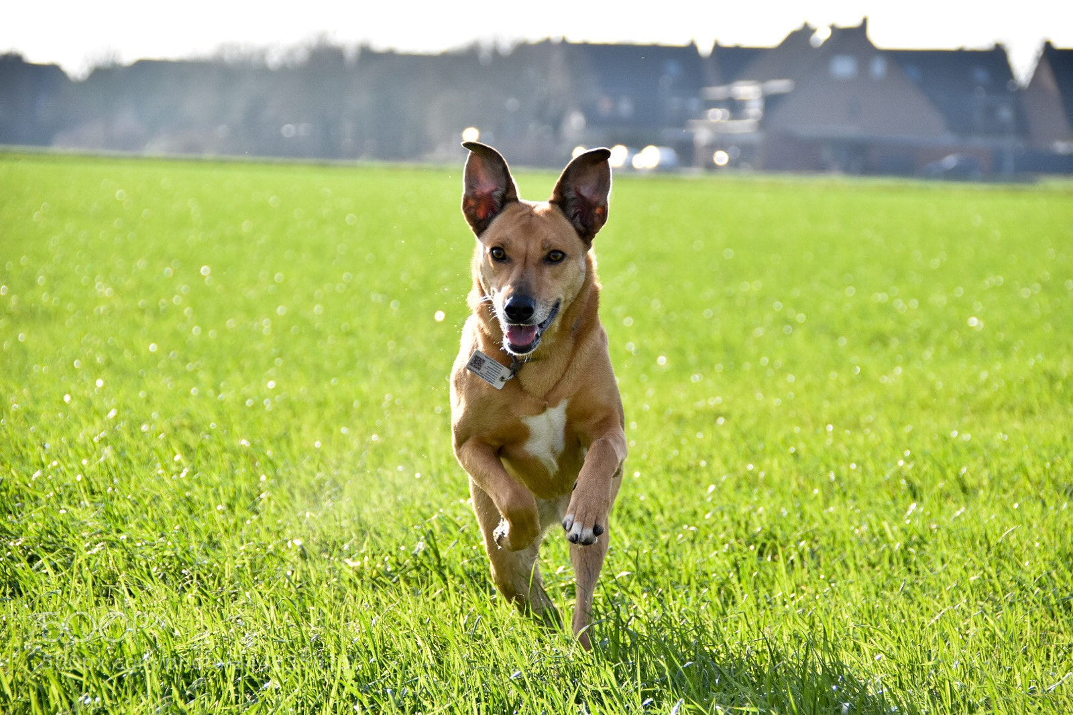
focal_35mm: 174
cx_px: 536
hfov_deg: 11.8
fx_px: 5186
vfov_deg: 7.9
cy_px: 358
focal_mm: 116
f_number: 5.6
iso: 800
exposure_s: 1/1250
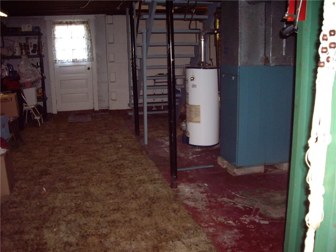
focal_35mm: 38
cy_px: 126
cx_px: 168
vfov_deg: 37.7
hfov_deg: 49.0
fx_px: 369
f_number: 2.7
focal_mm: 6.2
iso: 200
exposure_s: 1/40
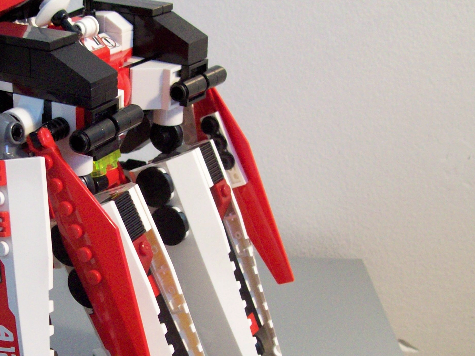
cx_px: 100
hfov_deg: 29.6
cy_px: 236
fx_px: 878
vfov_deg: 22.8
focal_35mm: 64
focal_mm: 6
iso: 160
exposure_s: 1/11.3
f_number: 2.7
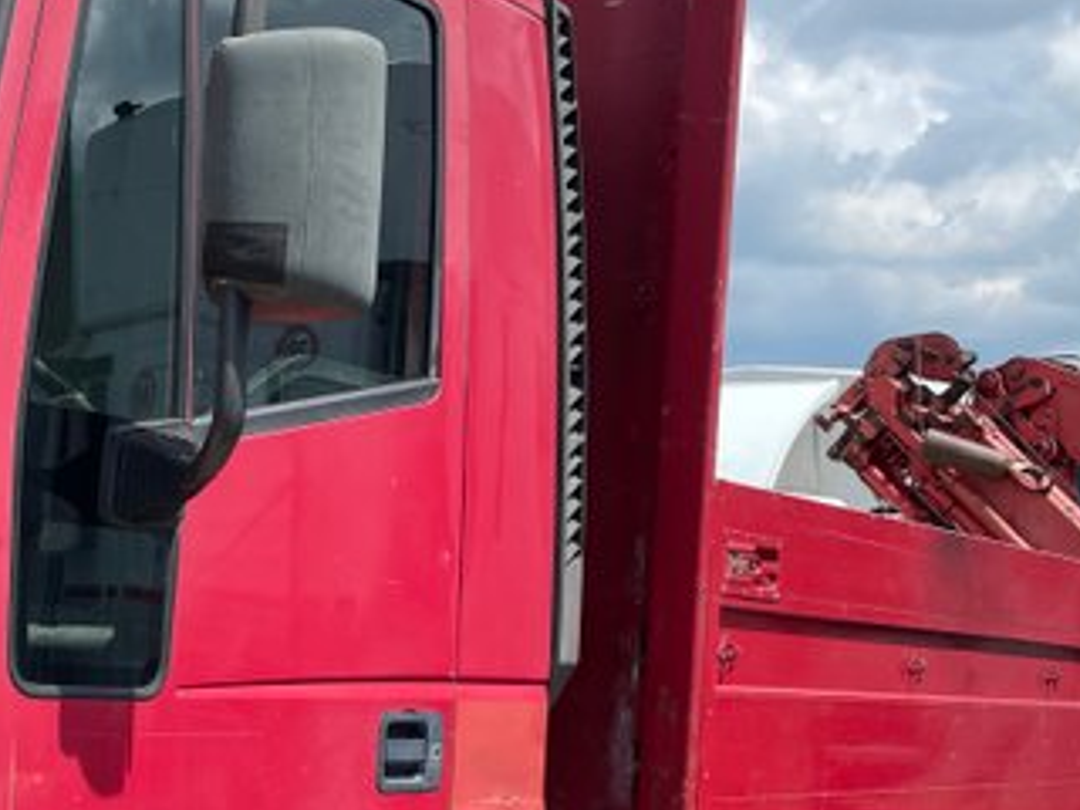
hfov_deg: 29.3
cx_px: 253
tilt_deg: -3.8
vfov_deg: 22.2
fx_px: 2028
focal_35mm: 65
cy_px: 699
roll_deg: -2.6
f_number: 1.6
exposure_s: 1/2564
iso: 32
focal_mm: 4.2
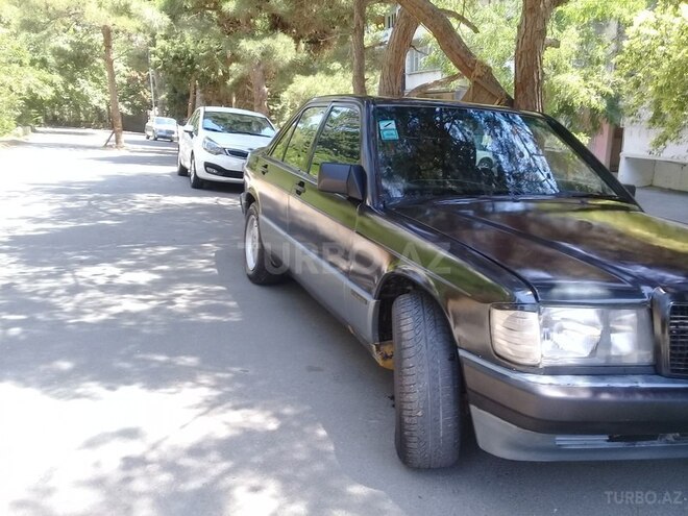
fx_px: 616
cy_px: 258
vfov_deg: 45.4
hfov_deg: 58.4
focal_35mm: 31
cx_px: 344
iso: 50
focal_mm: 3.3
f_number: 2.2
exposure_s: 1/122
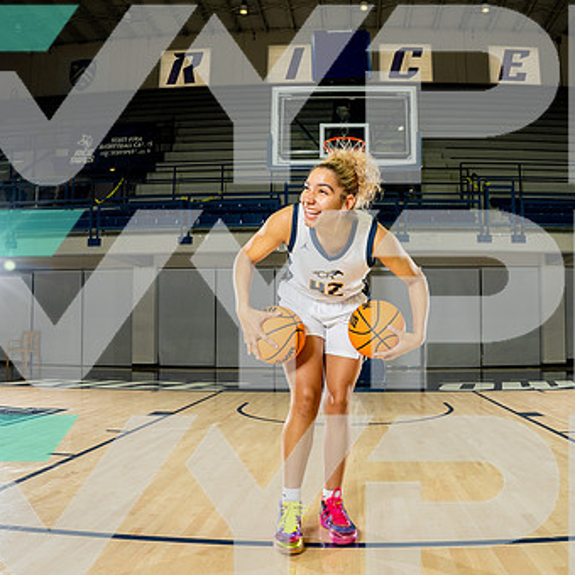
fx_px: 545
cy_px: 300
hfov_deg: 55.3
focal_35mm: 29
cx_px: 338
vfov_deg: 55.6
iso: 640
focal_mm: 20
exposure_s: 1/250
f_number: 7.1
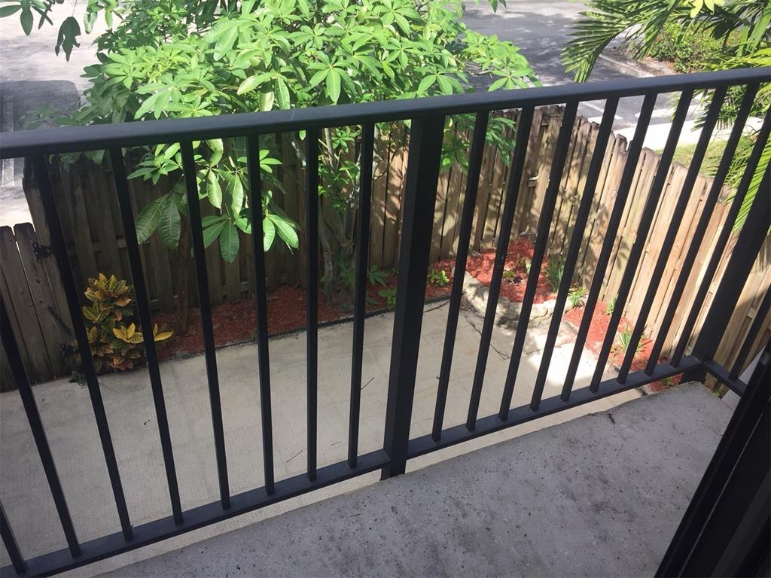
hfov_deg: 61.7
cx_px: 386
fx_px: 646
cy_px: 289
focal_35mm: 29
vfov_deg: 48.2
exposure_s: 1/380
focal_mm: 4.15
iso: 32
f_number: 2.2
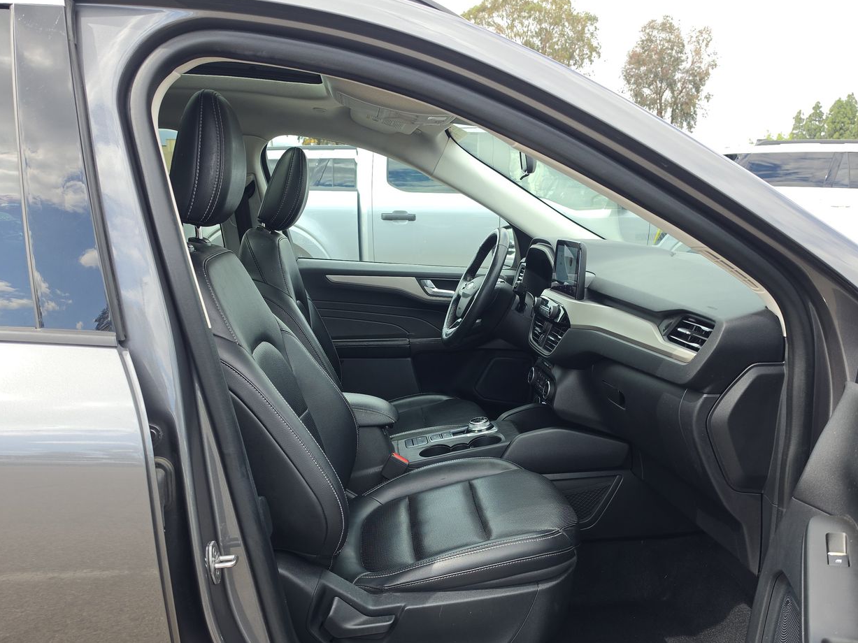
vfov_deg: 46.3
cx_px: 456
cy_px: 405
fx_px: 744
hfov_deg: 59.9
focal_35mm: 30
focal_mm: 6.5
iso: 16
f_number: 1.4
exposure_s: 1/249
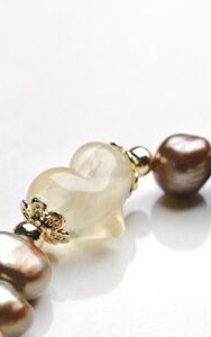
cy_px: 198
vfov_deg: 14.5
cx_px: 83
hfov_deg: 9.1
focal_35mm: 144
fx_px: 1322
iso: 50
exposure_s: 1/410
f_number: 1.8
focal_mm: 11.5
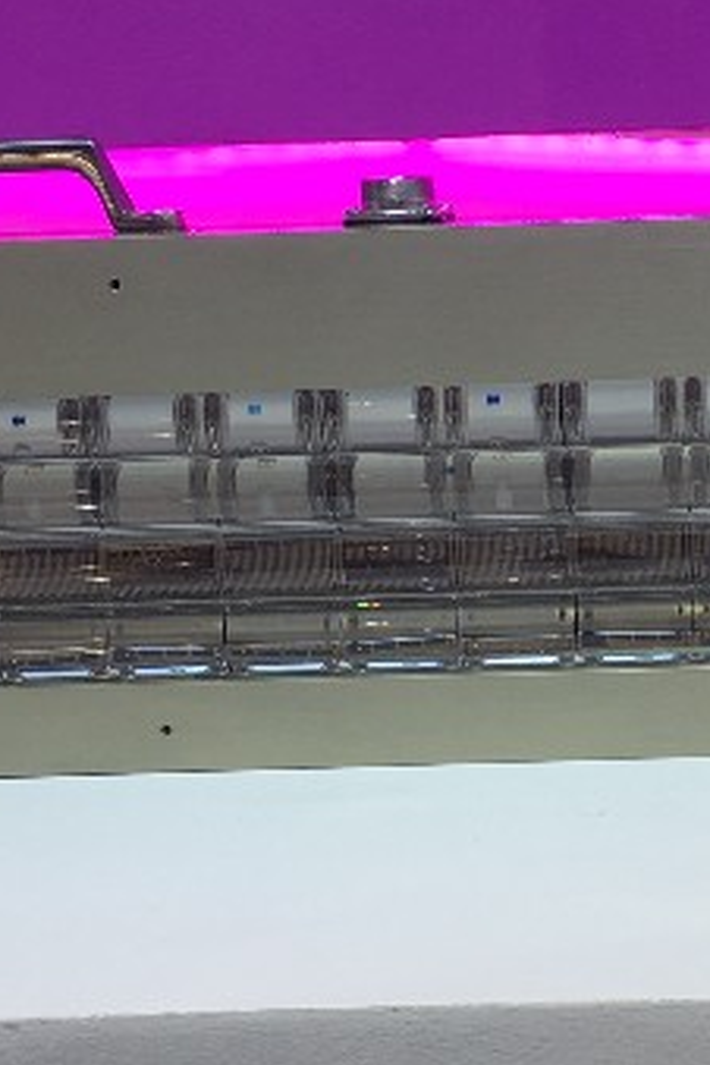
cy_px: 839
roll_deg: +2.3
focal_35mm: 89
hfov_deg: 14.8
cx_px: 858
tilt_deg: -15.1
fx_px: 2633
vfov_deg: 22.6
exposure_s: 1/100
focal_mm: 4.15
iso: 25
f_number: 2.2
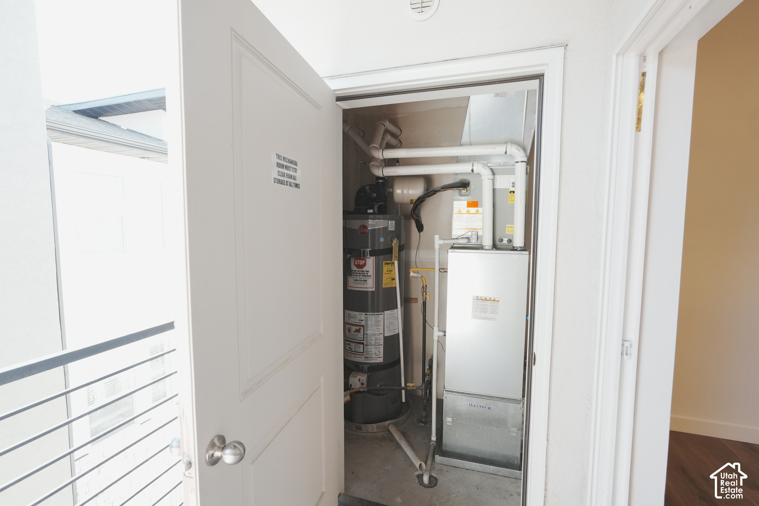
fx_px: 348
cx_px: 380
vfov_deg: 72.0
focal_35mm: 16
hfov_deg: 95.0
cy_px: 253
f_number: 3.5
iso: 500
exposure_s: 1/125
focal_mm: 11
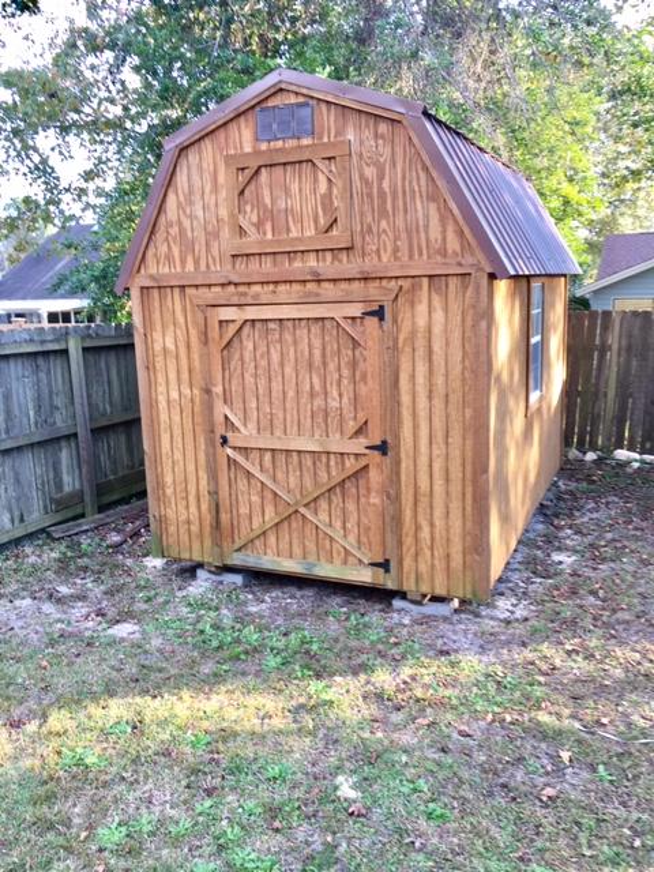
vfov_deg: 61.7
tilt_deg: -10.7
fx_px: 731
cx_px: 327
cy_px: 436
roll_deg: +0.8
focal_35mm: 29
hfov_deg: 48.2
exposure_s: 1/50
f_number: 2.2
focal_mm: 4.15
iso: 25
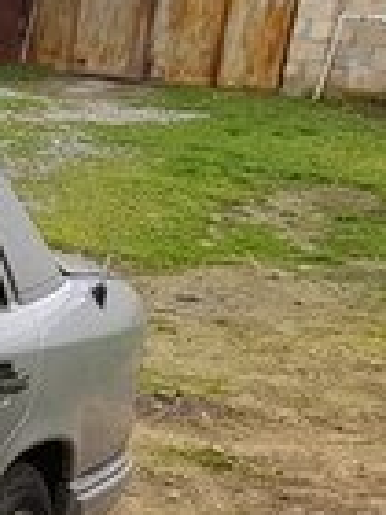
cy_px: 715
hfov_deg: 9.8
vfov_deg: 15.1
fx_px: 1829
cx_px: -680
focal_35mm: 123
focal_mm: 4.2
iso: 40
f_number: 1.7
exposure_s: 1/200
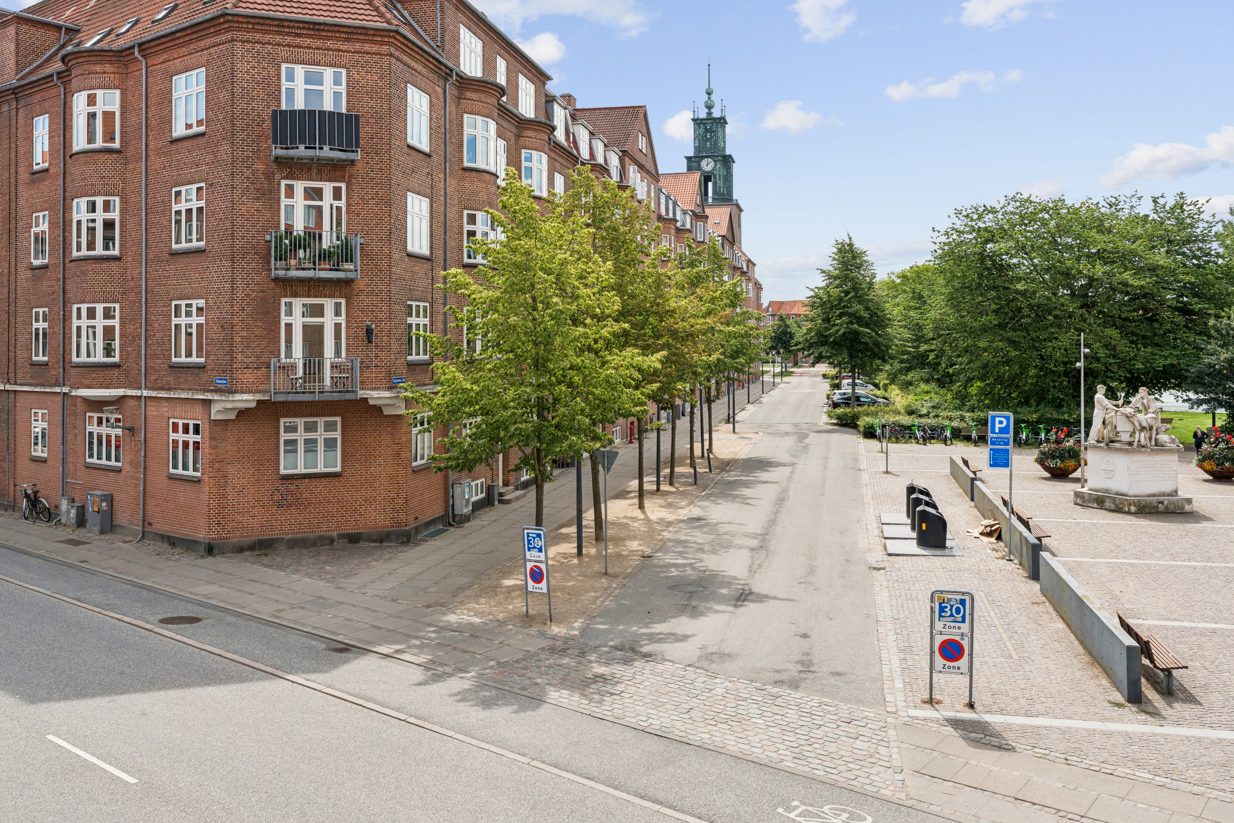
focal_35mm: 29
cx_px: 617
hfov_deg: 63.7
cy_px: 412
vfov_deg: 45.0
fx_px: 994
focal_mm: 29
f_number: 10
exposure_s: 1/500
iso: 400
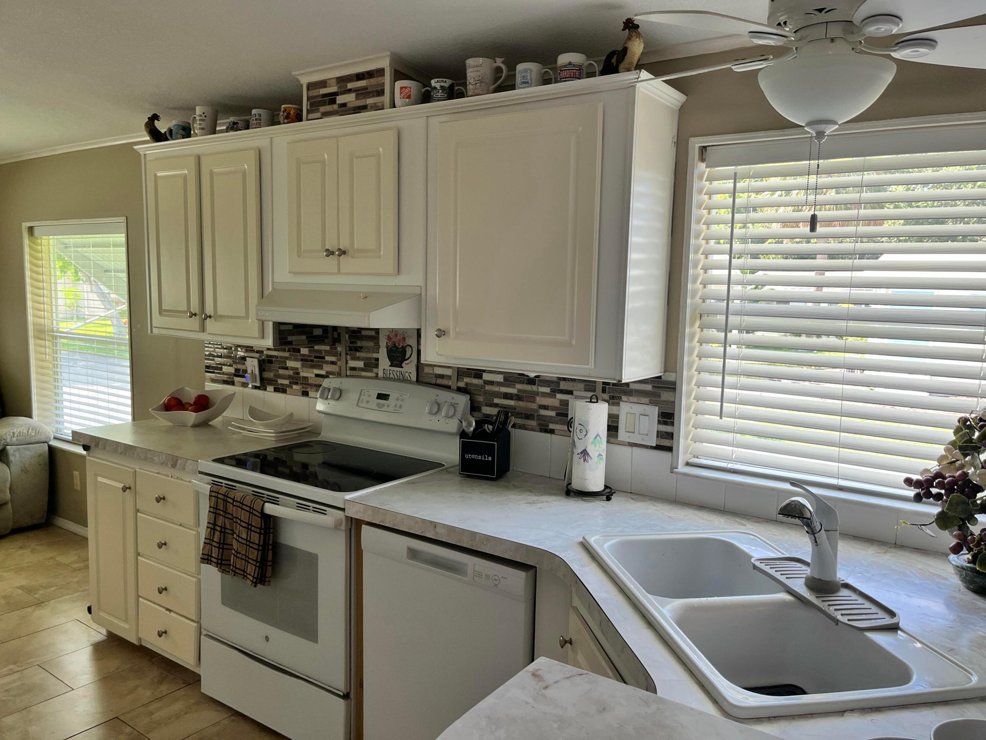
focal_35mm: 26
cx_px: 493
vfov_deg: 53.1
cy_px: 370
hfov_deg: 67.3
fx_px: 741
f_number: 1.6
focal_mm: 5.1
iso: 50
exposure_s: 1/122
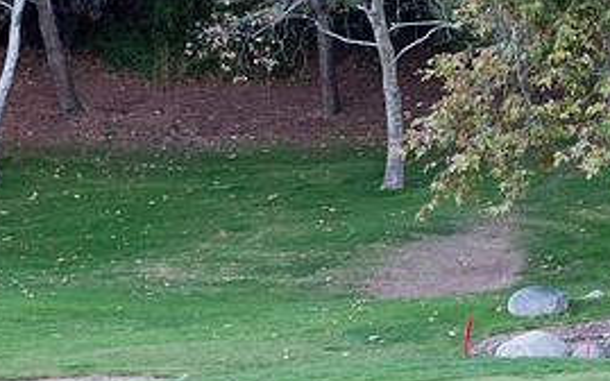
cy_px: 305
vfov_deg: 7.2
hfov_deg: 11.6
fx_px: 3008
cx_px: 279
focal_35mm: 181
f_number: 4.5
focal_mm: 55
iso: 640
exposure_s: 1/80
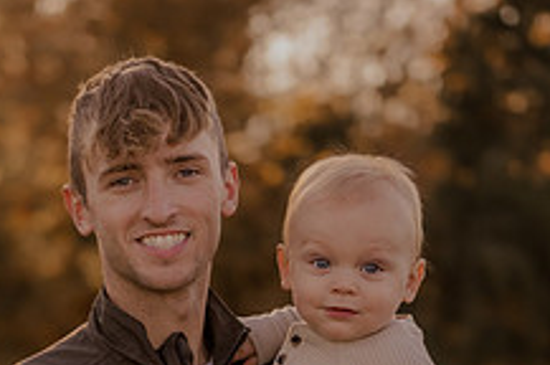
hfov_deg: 13.3
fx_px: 2349
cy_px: 498
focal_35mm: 154
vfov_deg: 8.7
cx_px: 115
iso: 250
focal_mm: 50
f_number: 1.8
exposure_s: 1/1600
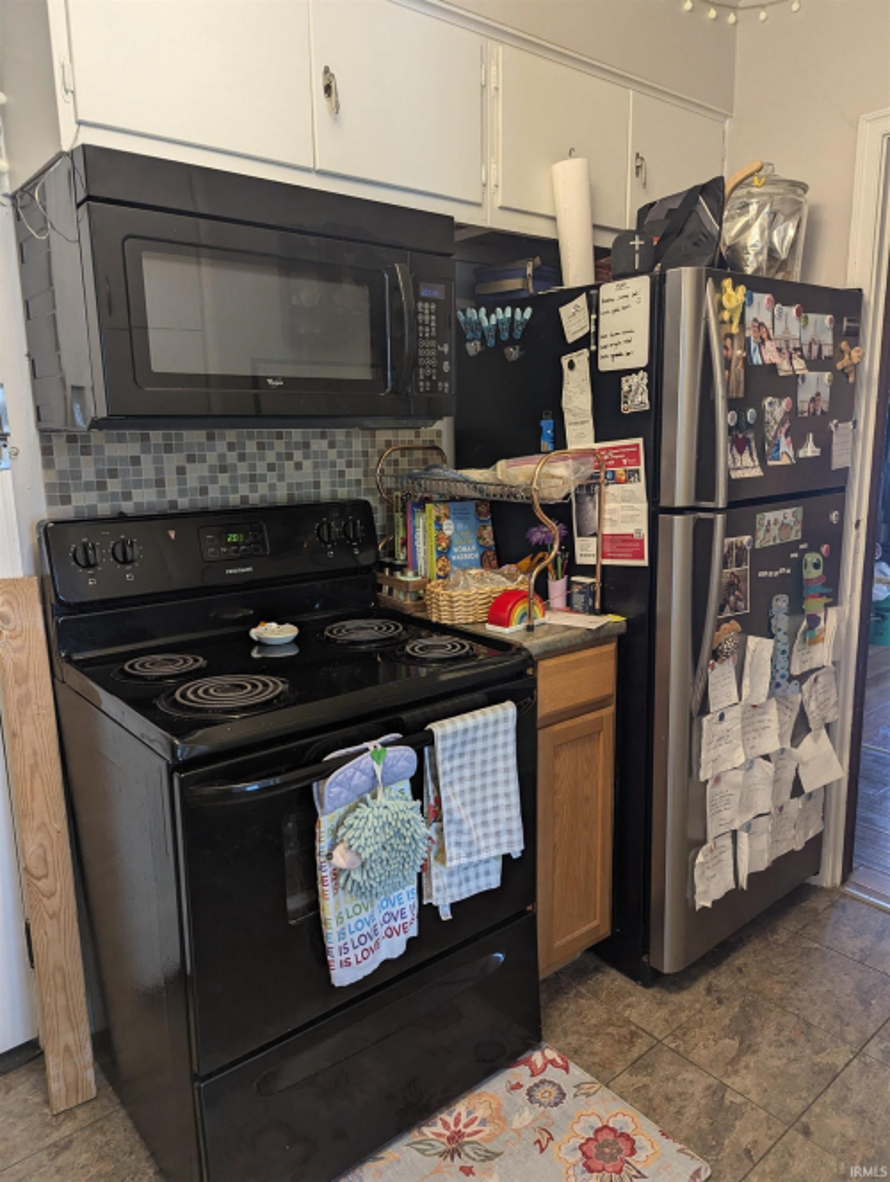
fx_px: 821
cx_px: 445
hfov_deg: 56.9
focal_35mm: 24
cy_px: 591
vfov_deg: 71.5
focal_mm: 6.81
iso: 319
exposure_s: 1/120
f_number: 1.85
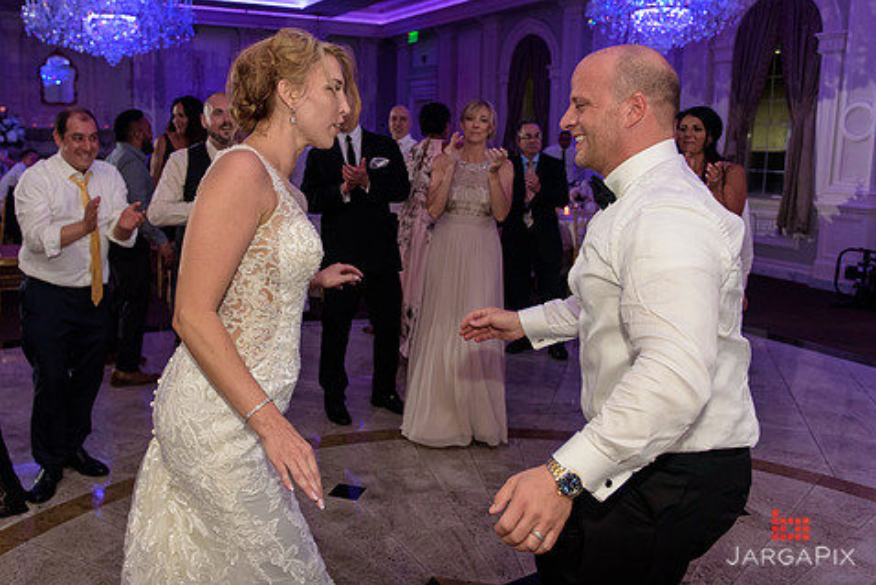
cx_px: 370
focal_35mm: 34
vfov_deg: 38.8
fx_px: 828
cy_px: 250
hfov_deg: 55.5
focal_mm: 28
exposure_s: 1/125
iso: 1600
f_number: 3.2
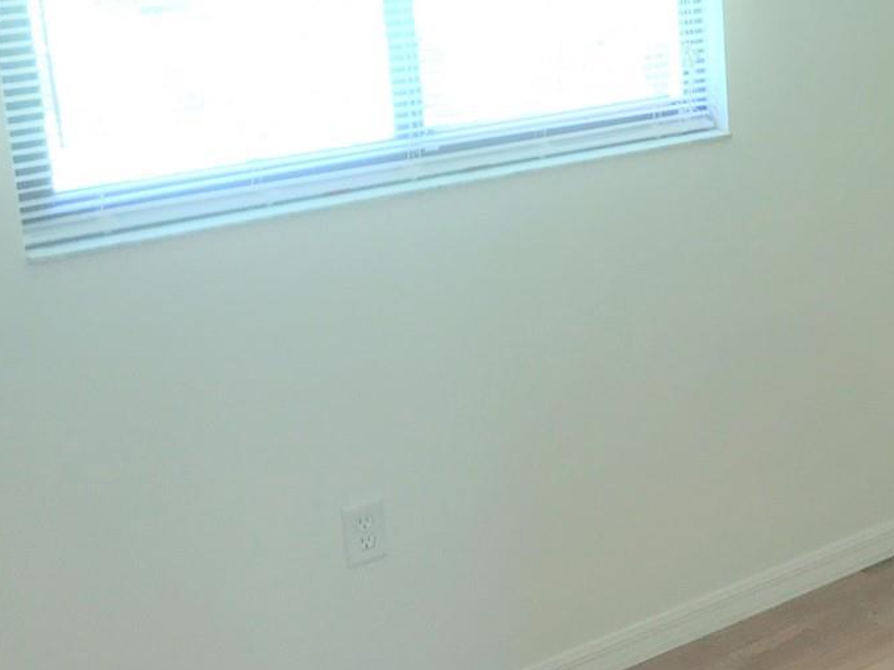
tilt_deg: -13.9
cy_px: 200
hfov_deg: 26.4
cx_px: 1047
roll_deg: +0.0
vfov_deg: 22.1
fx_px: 1704
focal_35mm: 66
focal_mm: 3.99
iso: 32
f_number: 1.8
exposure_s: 1/30
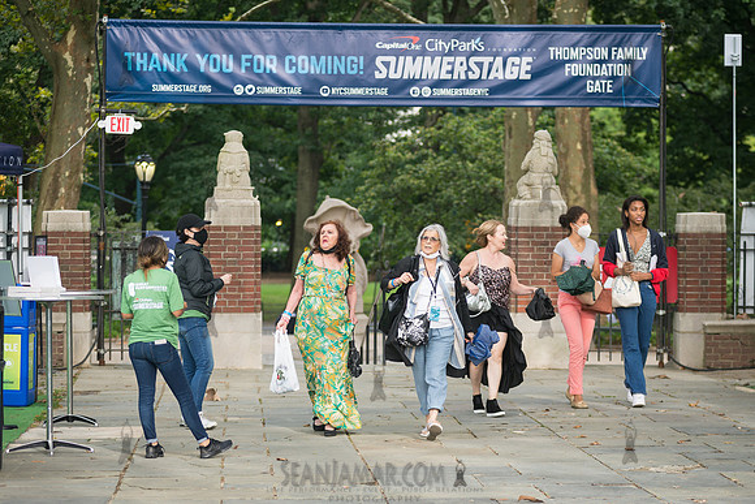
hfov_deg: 15.7
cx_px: 441
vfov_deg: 10.5
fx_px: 2743
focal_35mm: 131
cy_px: 294
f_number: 4
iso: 320
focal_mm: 112
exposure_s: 1/400
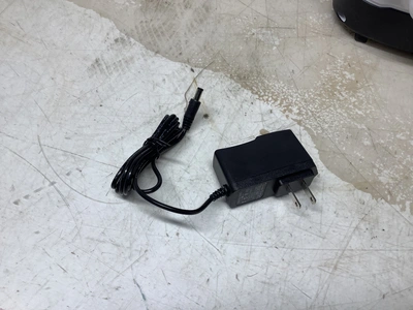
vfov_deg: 45.4
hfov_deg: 58.4
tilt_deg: -55.8
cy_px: 155
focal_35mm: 31
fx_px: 370
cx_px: 206
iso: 25
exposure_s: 1/120
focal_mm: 3.3
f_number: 2.4
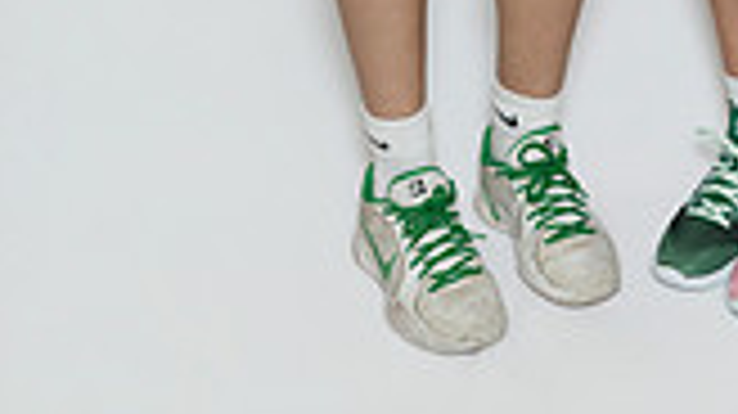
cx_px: 670
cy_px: -554
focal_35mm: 115
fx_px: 2249
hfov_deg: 18.3
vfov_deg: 9.5
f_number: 4
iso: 100
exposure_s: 1/80
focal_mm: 40
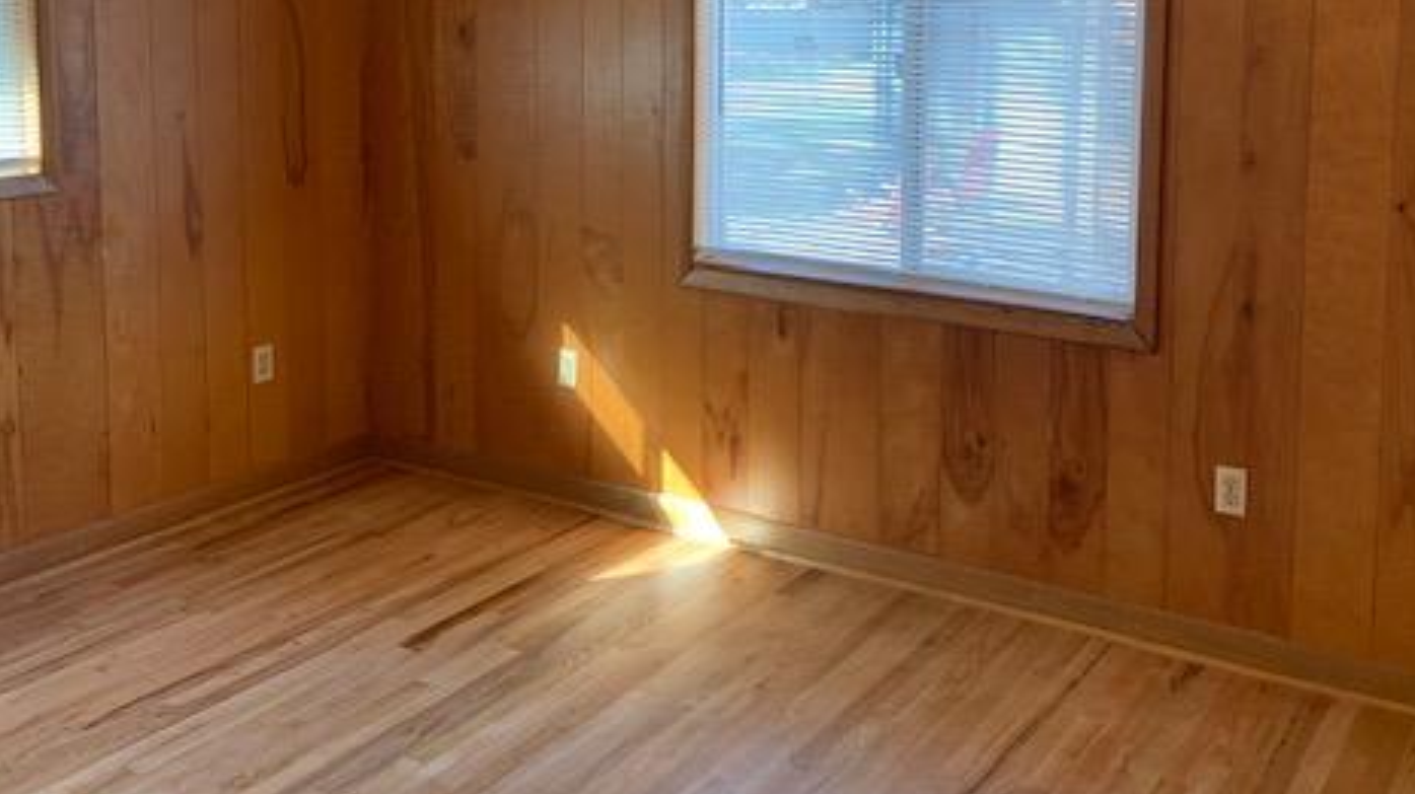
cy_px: 140
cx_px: 770
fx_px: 1463
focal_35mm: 39
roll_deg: -1.0
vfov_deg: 29.6
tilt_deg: -6.1
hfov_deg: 51.6
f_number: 1.8
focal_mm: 4.25
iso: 50
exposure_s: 1/60
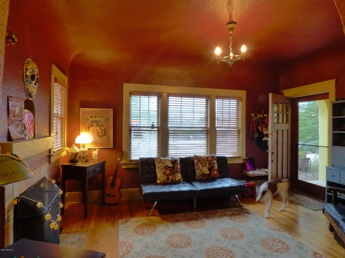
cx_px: 172
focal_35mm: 20
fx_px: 199
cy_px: 129
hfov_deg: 81.7
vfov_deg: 66.0
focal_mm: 3.58
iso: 400
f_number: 5.6
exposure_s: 1/3.2
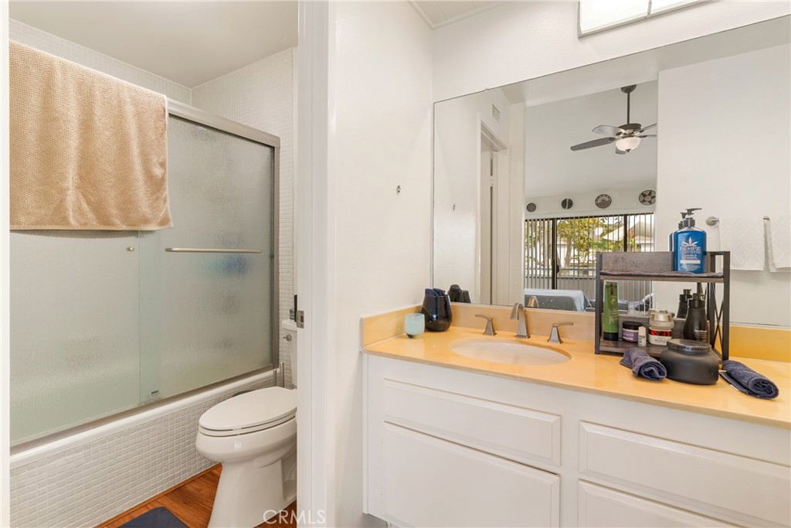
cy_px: 264
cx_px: 396
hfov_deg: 96.7
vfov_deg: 73.8
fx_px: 352
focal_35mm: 16
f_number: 9
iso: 100
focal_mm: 16
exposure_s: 1/6
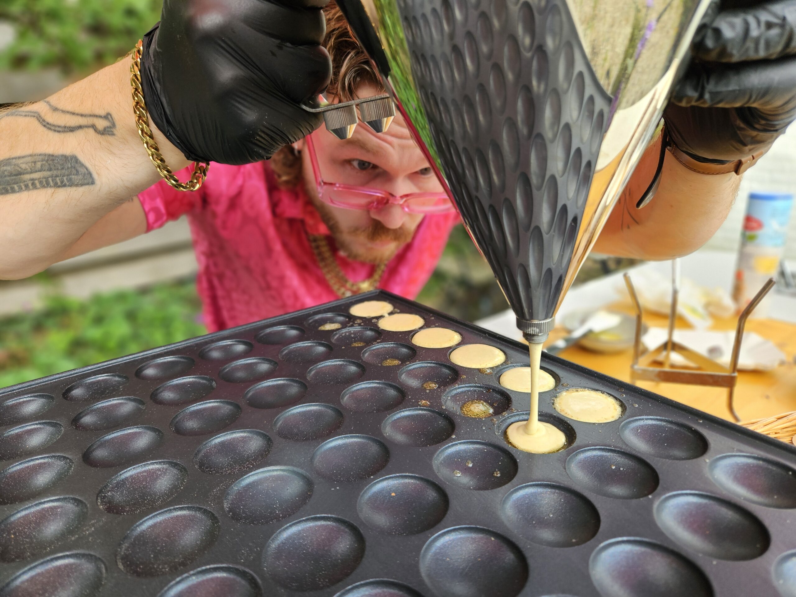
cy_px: 298
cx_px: 398
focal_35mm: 23
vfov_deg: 58.9
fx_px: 529
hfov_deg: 73.9
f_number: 1.8
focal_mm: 5.4
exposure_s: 1/190
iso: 64
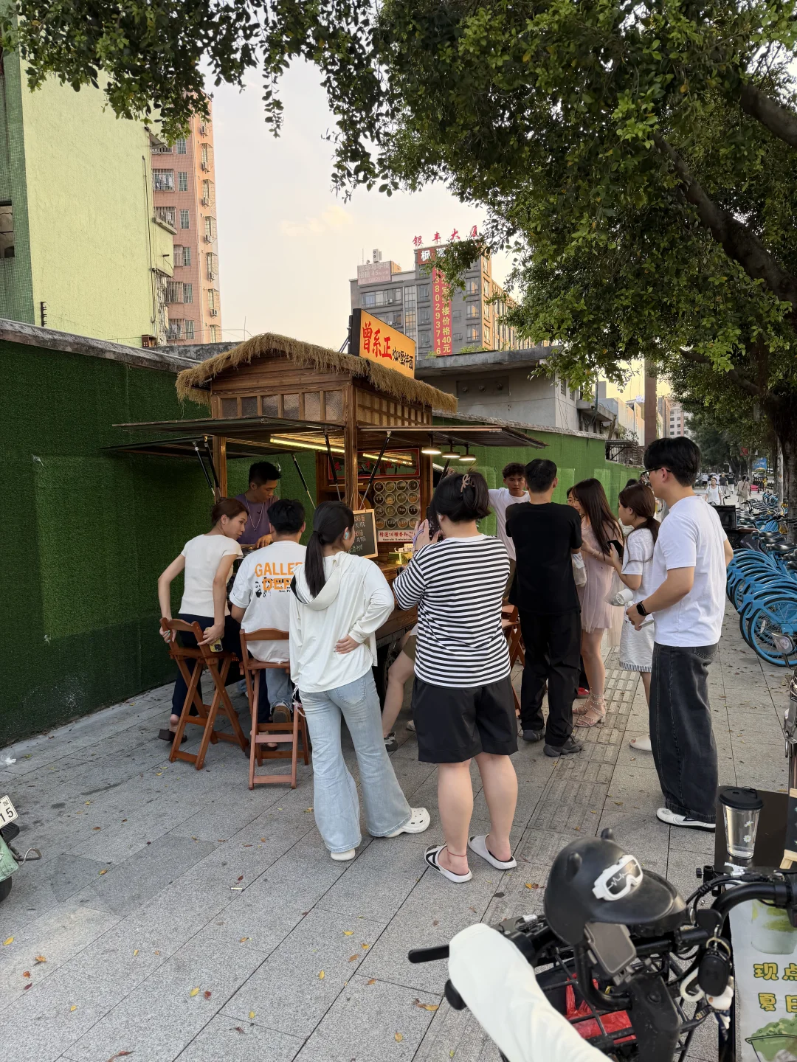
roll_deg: -1.8
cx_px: 398
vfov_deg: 71.6
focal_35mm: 24
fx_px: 737
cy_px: 531
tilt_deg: -6.0
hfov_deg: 56.8
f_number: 1.78
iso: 64
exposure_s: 1/261
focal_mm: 6.76
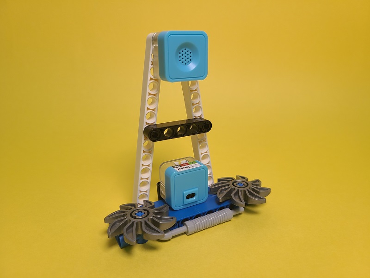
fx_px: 278
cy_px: 139
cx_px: 185
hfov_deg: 67.3
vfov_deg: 53.1
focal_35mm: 26
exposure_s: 1/100
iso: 50
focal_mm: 5.4
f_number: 1.8
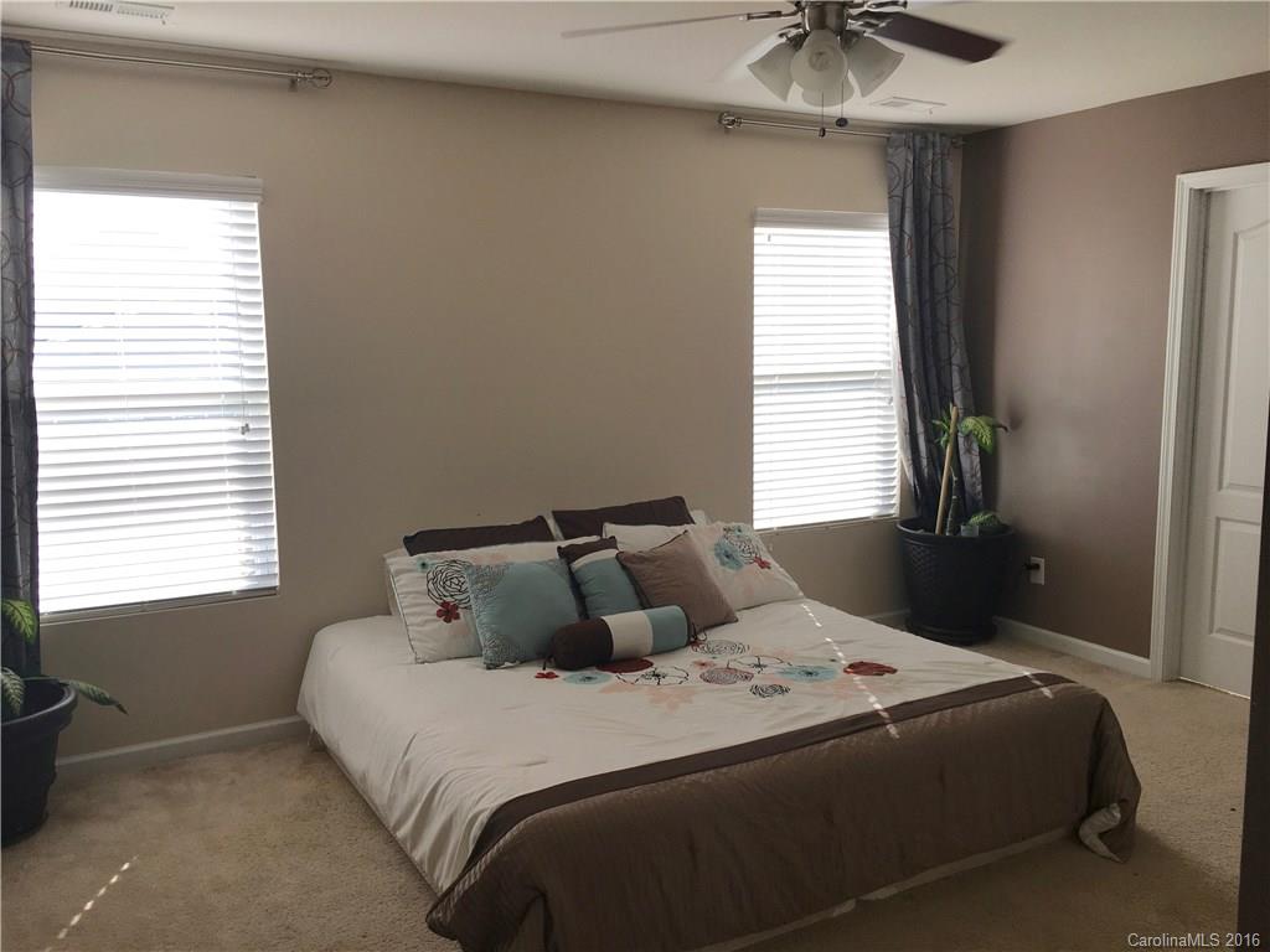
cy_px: 476
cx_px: 635
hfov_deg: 61.7
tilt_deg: -7.2
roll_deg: +1.5
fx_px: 1064
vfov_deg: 48.2
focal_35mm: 29
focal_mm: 4.15
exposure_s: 1/120
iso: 25
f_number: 2.2
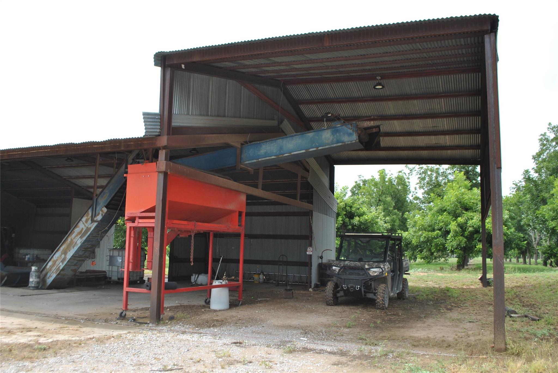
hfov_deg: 61.9
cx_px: 279
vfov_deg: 43.7
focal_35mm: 30
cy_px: 186
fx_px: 465
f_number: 7.1
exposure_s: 1/200
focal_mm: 20
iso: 100
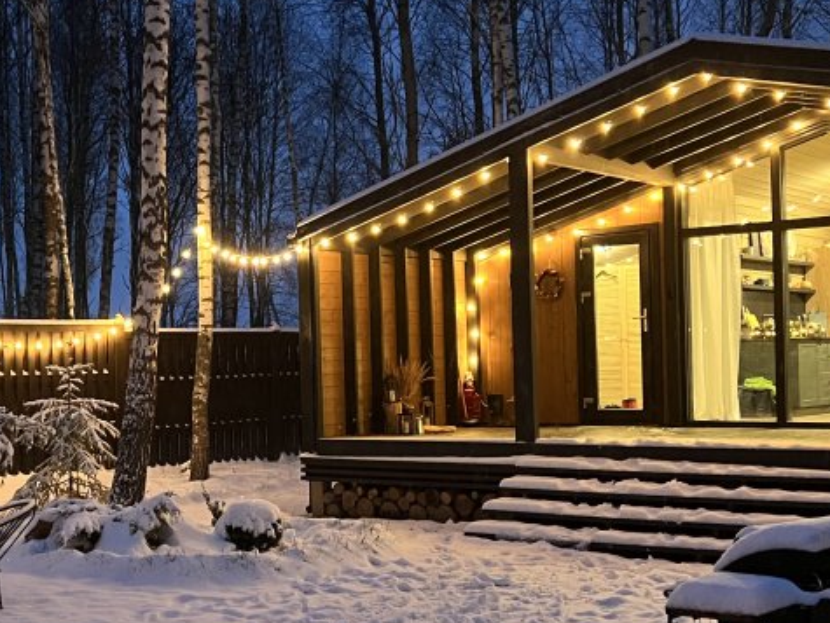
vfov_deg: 26.1
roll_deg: +1.6
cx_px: 241
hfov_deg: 33.8
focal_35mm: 56
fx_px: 1344
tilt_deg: +0.0
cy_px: 366
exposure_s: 1/25
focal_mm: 5.7
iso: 500
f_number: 1.5
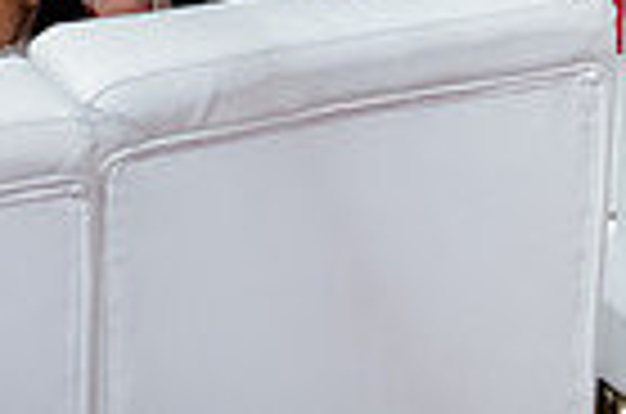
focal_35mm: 160
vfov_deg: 8.0
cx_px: -283
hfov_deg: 12.3
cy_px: -521
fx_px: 2776
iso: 4000
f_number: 2.8
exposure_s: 1/100
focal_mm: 35
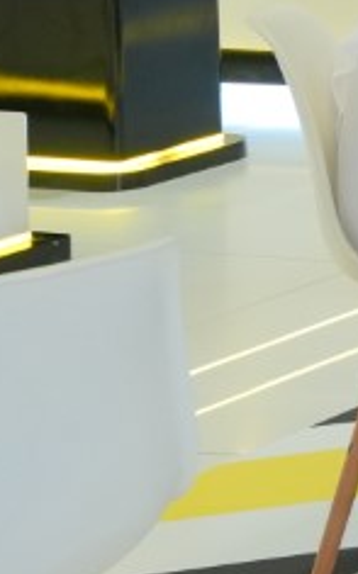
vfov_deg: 9.6
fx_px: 3286
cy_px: -345
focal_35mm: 210
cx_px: 1644
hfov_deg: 5.2
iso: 1000
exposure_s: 1/160
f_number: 4
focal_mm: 30
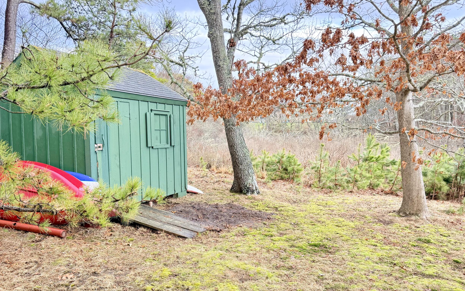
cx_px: 221
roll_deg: +0.6
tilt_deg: -3.9
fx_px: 393
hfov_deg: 61.2
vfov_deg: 40.6
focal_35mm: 31
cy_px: 161
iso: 100
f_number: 1.78
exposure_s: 1/333
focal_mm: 6.76
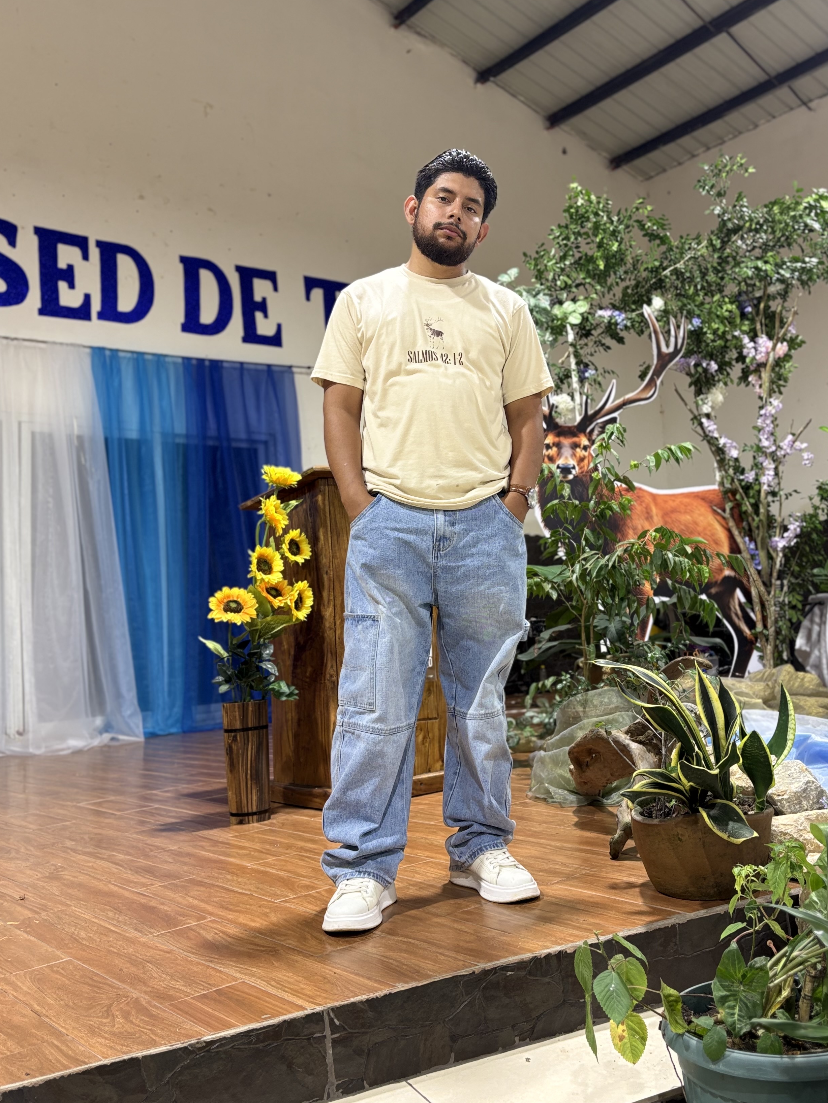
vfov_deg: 56.7
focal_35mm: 32
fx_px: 1021
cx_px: 469
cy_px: 508
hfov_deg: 44.1
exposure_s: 1/60
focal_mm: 5.96
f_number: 1.6
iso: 100
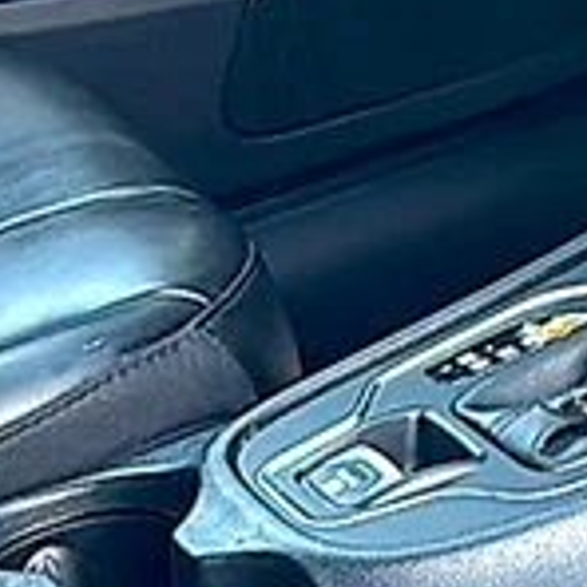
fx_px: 2724
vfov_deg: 12.0
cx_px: 1313
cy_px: -145
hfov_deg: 10.8
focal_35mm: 142
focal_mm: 6.86
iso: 125
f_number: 1.78
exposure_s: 1/204
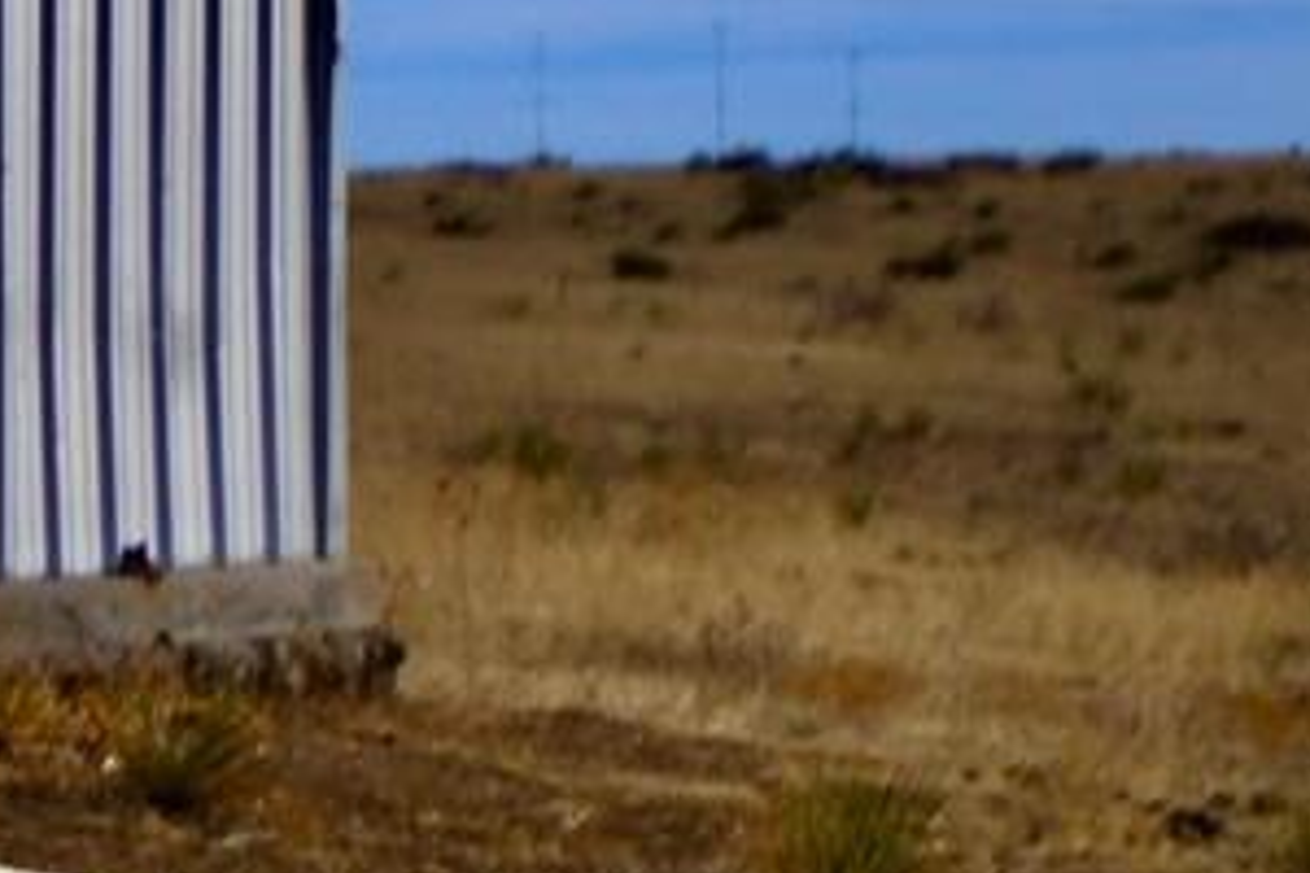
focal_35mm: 192
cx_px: -1664
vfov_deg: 7.1
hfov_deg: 9.7
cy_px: 223
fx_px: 6986
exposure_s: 1/1250
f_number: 4.5
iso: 400
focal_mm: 24
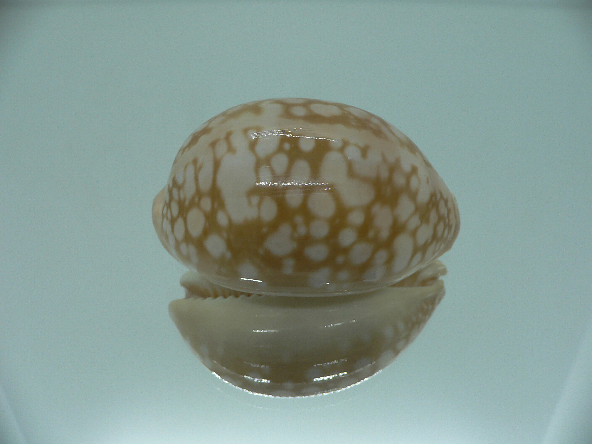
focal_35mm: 35
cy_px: 222
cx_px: 296
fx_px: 599
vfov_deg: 40.7
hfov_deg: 52.6
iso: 80
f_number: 2.8
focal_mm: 4.6
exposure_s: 1/60
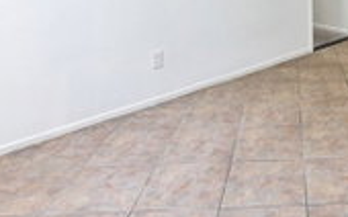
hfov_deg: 40.3
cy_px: -74
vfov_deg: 24.1
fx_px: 436
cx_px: 311
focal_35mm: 46
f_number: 3.2
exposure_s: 1/50
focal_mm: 16
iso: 125
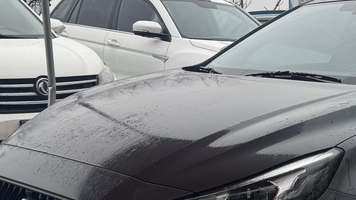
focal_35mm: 71
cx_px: 327
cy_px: 176
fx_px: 670
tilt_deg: -8.7
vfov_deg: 16.8
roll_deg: -0.4
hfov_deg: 28.5
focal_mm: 6.86
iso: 80
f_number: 1.78
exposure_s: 1/370
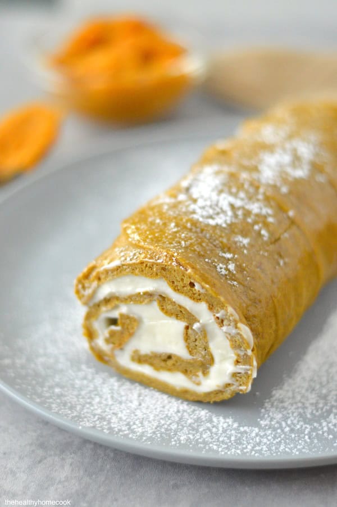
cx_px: 168
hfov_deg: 18.2
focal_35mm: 75
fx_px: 1055
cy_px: 254
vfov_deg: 27.0
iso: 1600
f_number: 2
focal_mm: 50
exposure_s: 1/500
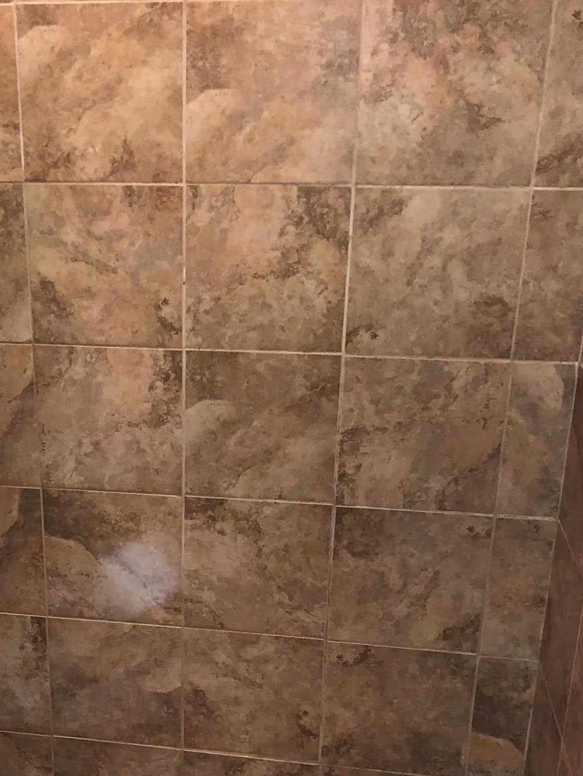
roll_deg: +0.7
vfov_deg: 38.4
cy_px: 526
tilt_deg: -21.6
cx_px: 151
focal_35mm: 49
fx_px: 1100
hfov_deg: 29.3
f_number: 1.8
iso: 160
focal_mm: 4
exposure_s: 1/60
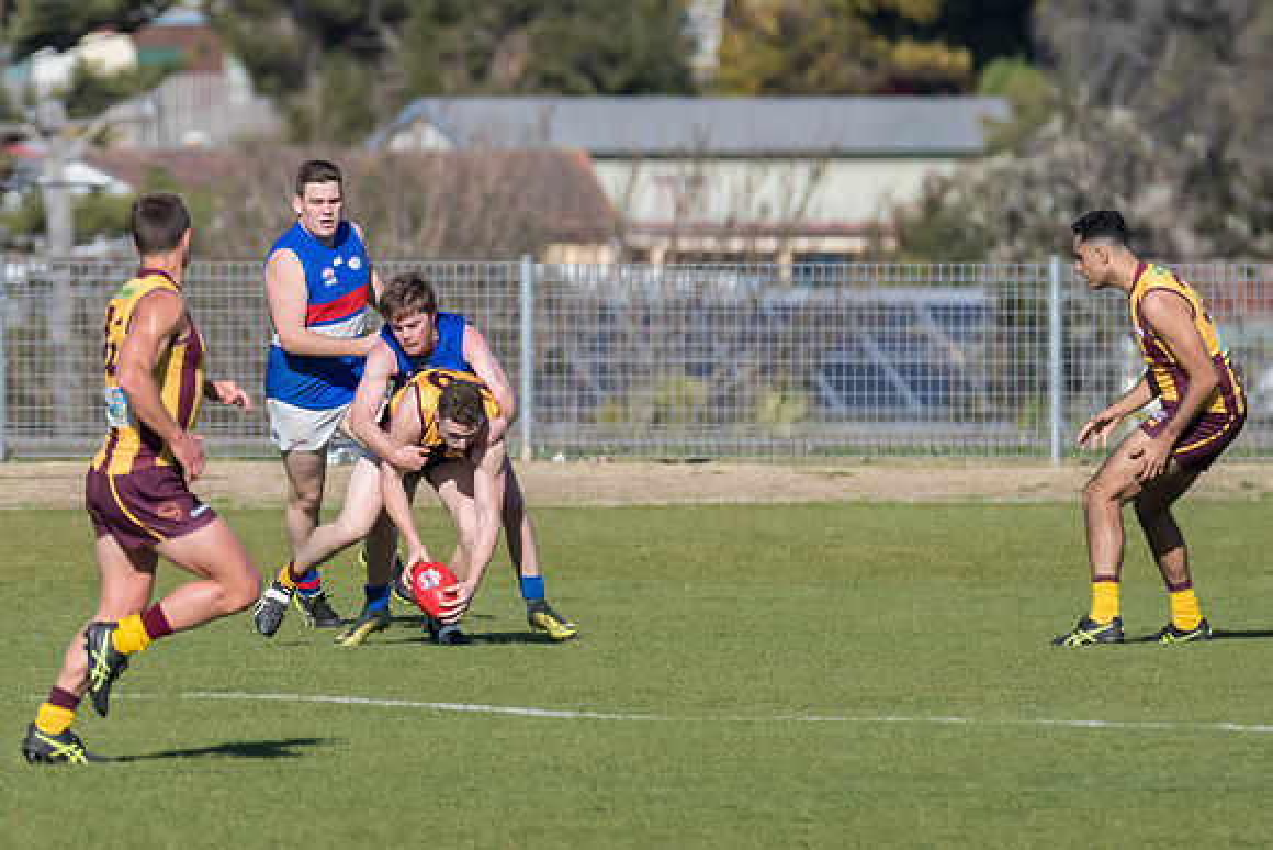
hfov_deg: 2.3
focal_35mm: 879
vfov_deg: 1.6
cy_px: 464
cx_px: 497
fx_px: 31071
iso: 800
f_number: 8
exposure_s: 1/5000
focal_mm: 420
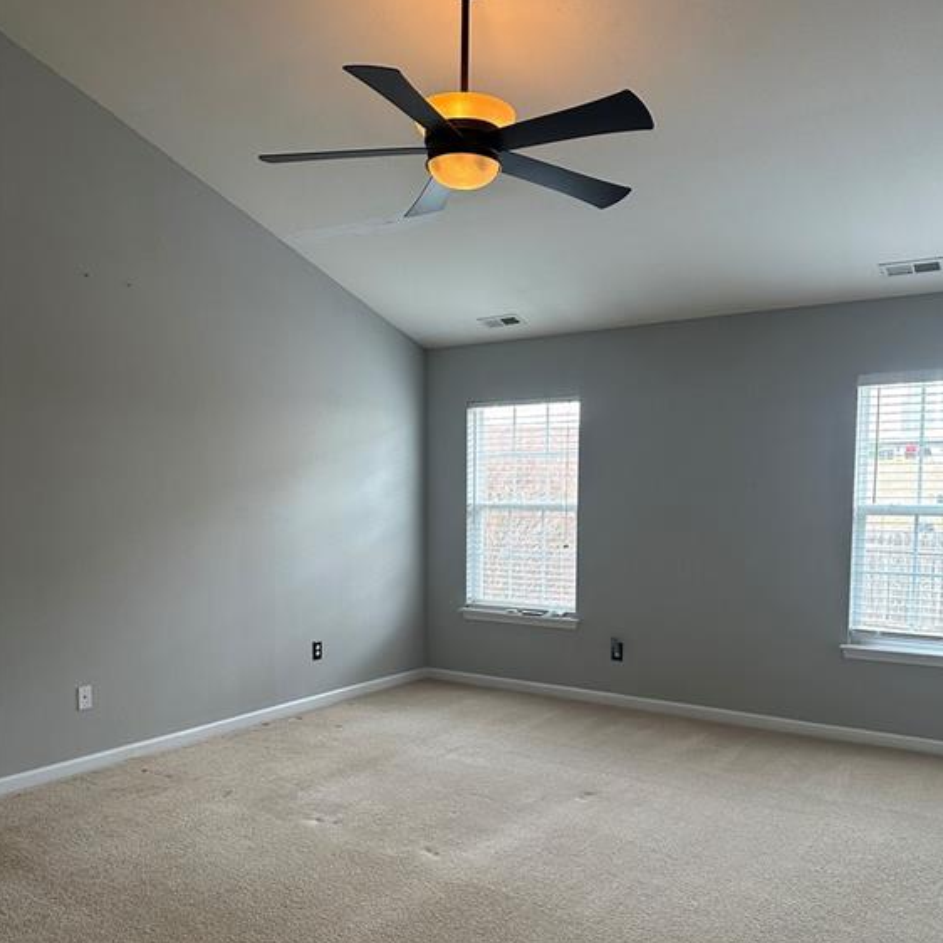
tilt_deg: -4.0
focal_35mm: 29
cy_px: 559
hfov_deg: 55.6
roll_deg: -1.6
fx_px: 894
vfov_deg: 55.3
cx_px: 477
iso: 200
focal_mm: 6.86
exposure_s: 1/120
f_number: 1.78
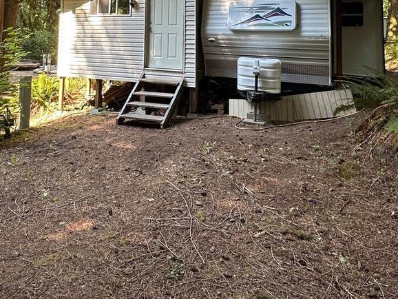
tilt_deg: +4.6
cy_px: 10
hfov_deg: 57.2
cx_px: 136
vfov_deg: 40.6
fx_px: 357
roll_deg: -2.7
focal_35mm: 31
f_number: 2.2
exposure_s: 1/99
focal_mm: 2.22
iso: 80
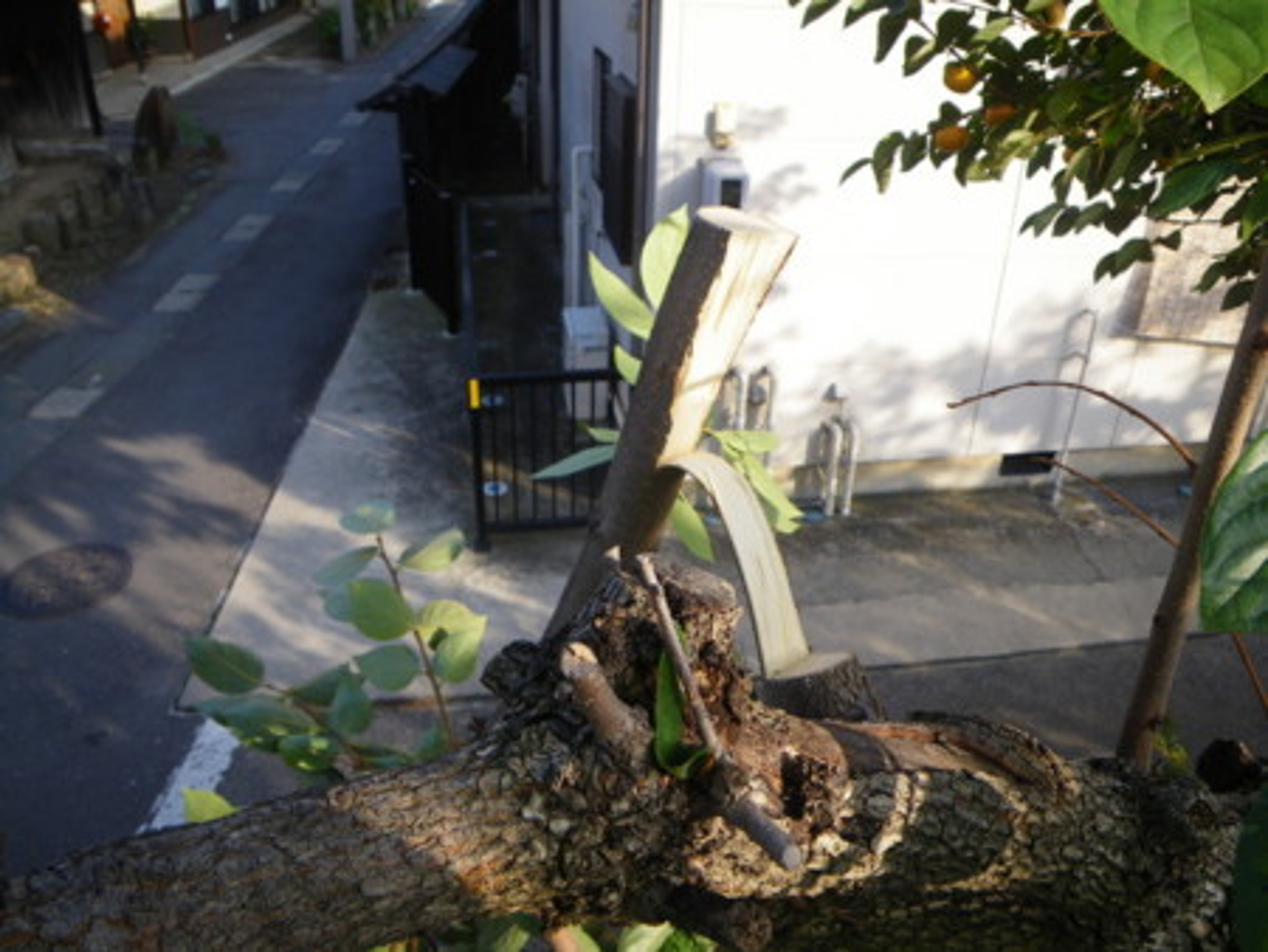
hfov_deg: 63.4
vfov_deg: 49.8
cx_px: 634
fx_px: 1026
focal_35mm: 28
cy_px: 476
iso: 50
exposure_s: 1/125
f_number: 3.5
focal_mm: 5
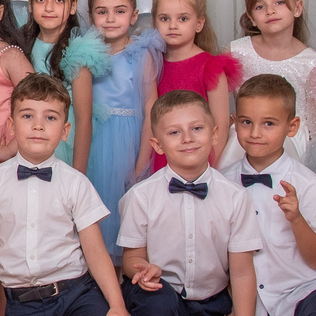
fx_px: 1591
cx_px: -328
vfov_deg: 11.3
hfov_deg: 10.4
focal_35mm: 154
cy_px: 80
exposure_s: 1/160
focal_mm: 31
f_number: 7.1
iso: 640
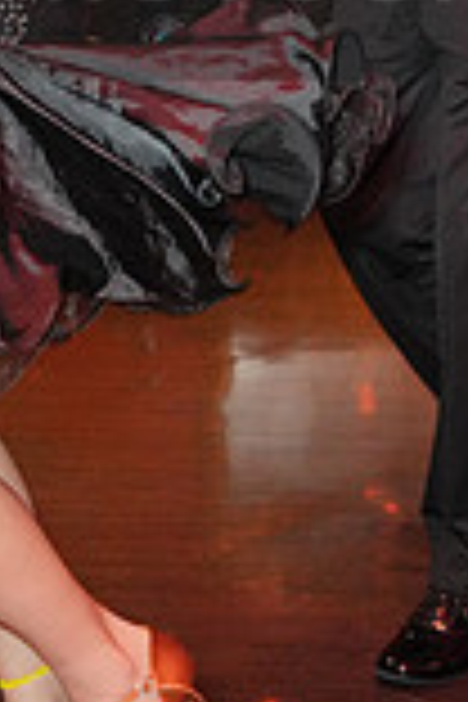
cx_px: 245
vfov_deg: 15.4
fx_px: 2535
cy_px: -68
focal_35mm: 130
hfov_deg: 10.5
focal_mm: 35
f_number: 4
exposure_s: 1/200
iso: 4000
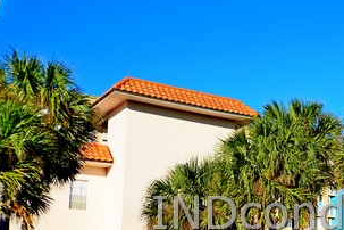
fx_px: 726
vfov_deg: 17.6
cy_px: 213
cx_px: 359
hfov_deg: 25.1
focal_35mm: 76
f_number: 8
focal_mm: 24
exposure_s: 1/250
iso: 100
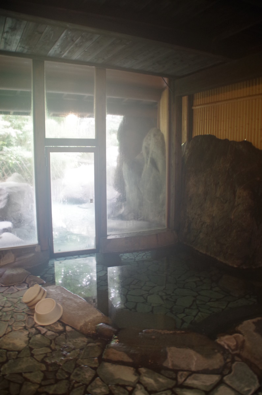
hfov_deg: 47.7
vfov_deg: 67.5
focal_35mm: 27
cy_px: 198
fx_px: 296
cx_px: 131
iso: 800
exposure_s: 1/13
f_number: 3.5
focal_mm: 18
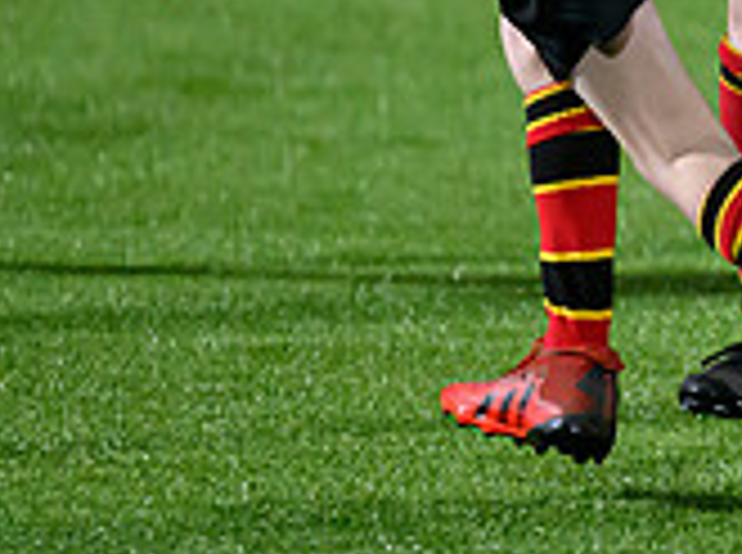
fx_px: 19143
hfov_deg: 2.2
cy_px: 107
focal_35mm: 895
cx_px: 1639
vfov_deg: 1.7
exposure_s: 1/1600
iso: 6400
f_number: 3.2
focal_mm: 200
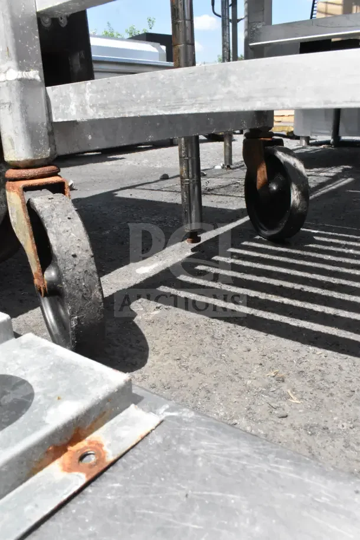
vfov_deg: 61.9
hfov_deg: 43.6
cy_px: 270
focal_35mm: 30
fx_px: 450
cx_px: 180
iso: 6400
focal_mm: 20
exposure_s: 1/2000
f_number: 22
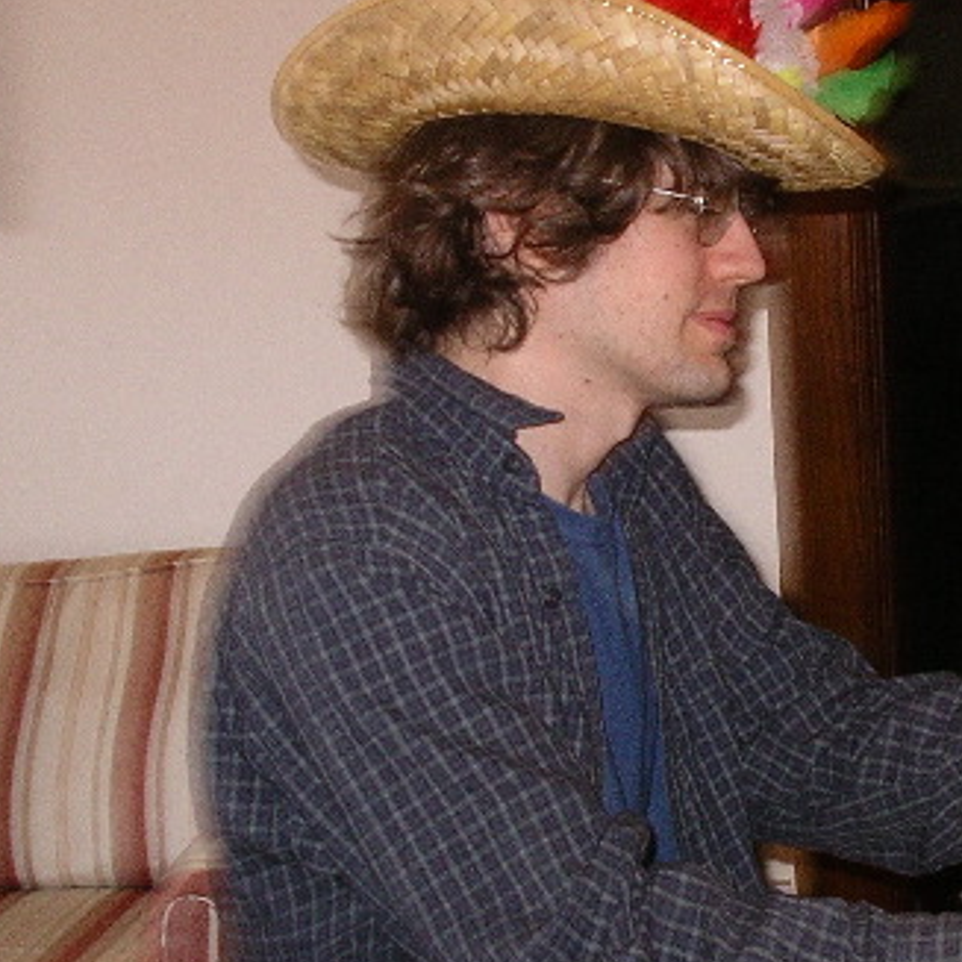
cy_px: 521
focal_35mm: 80
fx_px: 2515
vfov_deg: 21.6
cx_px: 944
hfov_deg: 21.0
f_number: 2.8
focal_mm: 7.8
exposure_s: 1/40
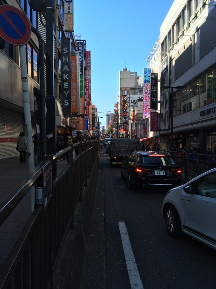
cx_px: 108
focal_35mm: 29
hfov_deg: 48.2
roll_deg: +0.6
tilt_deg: -1.9
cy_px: 144
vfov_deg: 61.7
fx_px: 241
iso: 25
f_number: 2.2
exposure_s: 1/630
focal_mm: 4.15
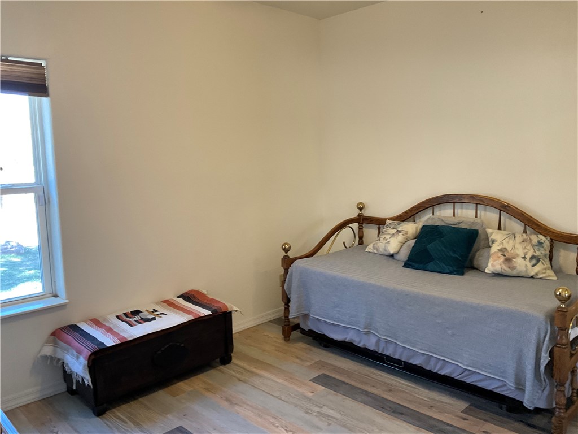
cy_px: 217
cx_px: 289
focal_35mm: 29
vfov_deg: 48.2
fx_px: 484
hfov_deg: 61.7
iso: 100
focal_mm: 3
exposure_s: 1/60
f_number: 1.8
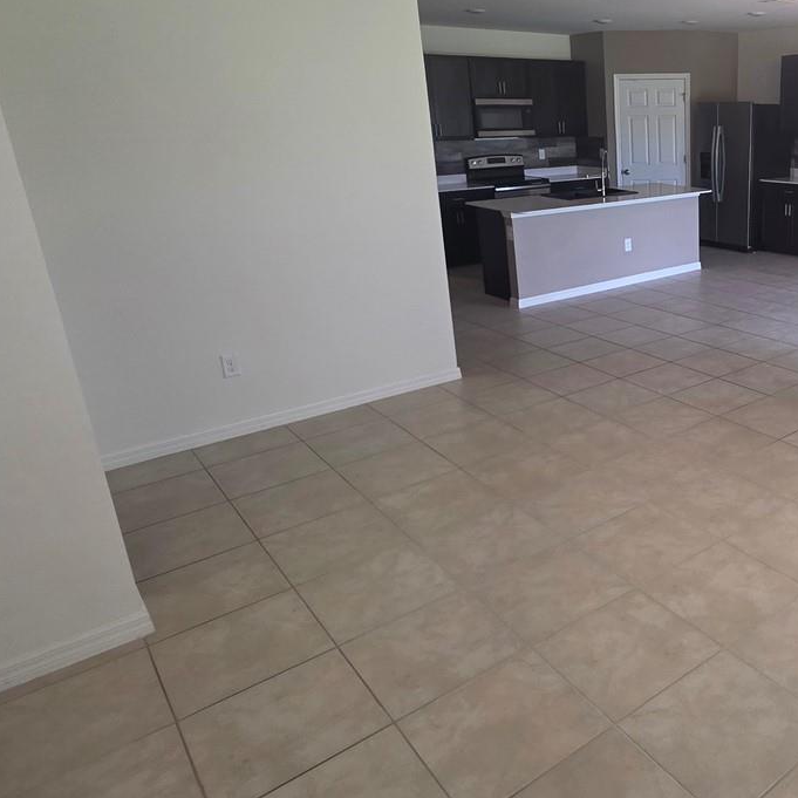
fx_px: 704
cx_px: 701
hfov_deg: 52.7
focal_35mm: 27
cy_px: 359
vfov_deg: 58.9
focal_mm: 2.2
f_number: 1.9
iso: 200
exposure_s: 1/120
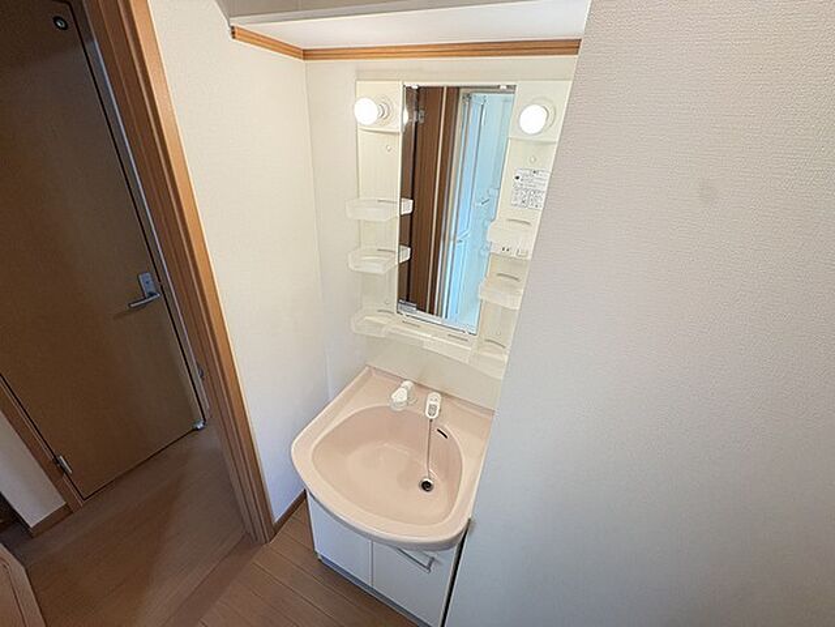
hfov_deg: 102.1
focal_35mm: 14
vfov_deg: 85.7
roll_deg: -4.0
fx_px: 338
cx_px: 418
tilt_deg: -28.9
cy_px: 314
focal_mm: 2.22
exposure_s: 1/120
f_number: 2.2
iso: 250
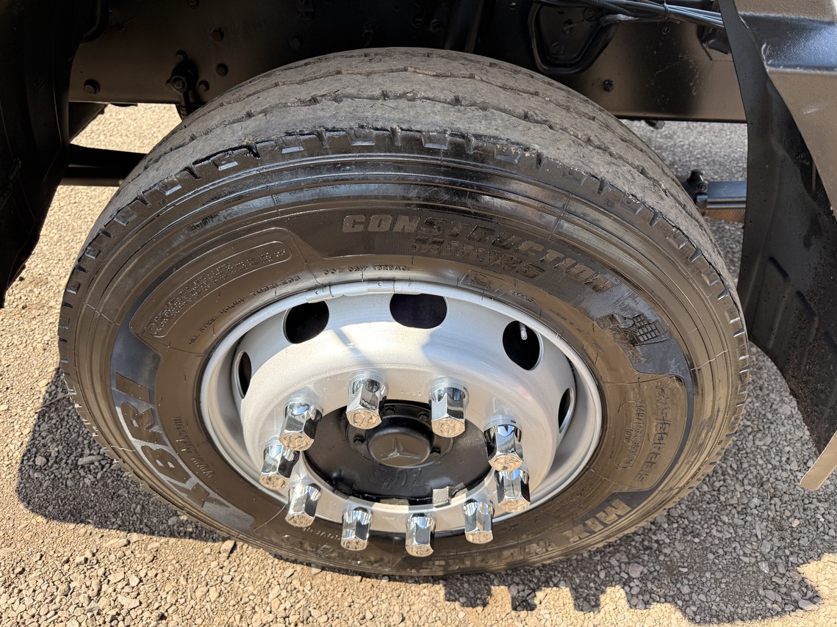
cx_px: 418
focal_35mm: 24
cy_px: 314
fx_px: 580
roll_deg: -4.5
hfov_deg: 71.6
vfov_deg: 56.8
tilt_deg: -42.7
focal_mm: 6.76
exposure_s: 1/702
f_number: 1.78
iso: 80
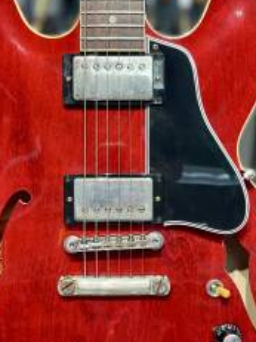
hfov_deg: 32.1
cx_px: 112
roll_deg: +1.7
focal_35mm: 45
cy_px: 207
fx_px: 444
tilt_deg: -20.6
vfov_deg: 41.9
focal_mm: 4.2
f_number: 1.6
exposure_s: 1/120
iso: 125
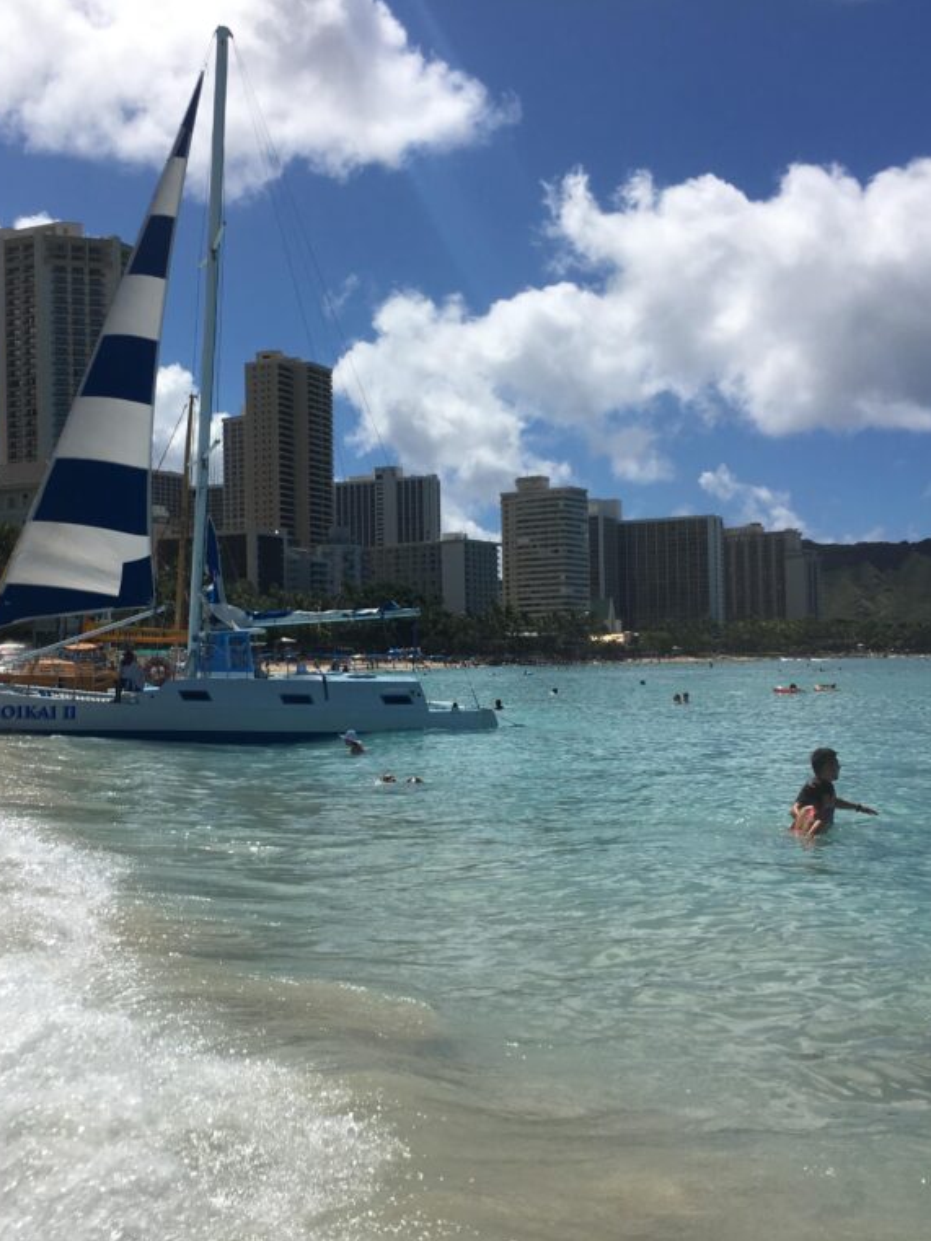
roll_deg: +0.7
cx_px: 398
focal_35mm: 39
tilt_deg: +1.6
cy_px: 620
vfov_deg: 47.9
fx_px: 1398
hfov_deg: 36.8
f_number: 2.2
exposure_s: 1/4525
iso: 25
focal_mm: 4.15
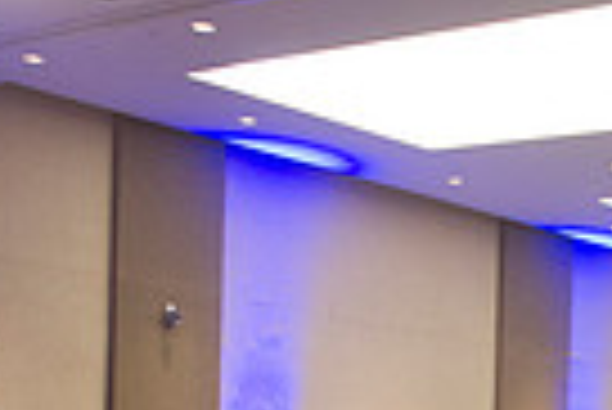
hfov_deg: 18.1
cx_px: 878
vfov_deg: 12.3
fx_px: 1736
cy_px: 743
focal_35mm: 102
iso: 2500
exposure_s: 1/80
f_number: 2.8
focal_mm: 24
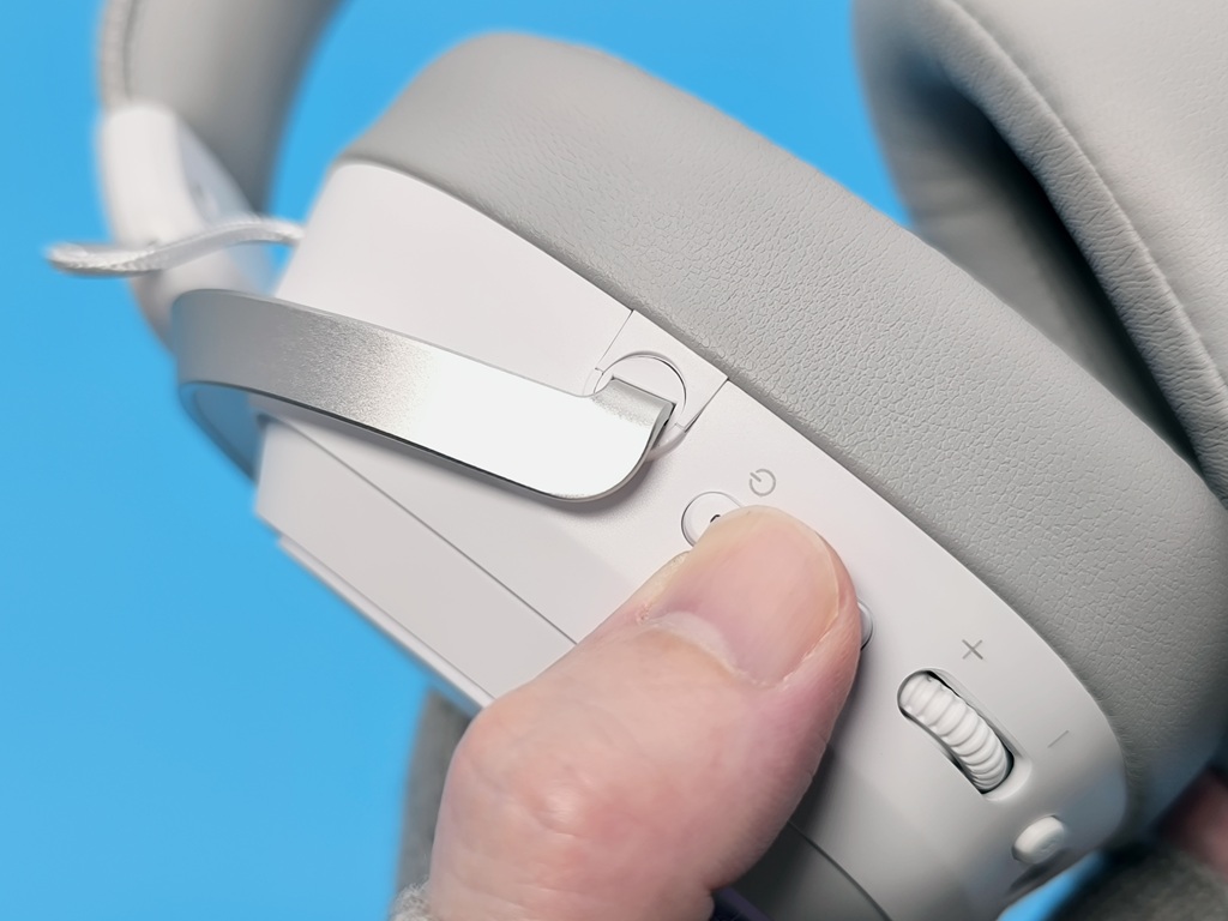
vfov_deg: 38.7
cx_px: 614
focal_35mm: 37
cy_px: 460
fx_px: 1313
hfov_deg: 50.1
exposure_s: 1/100
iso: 125
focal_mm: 6.14
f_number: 1.65
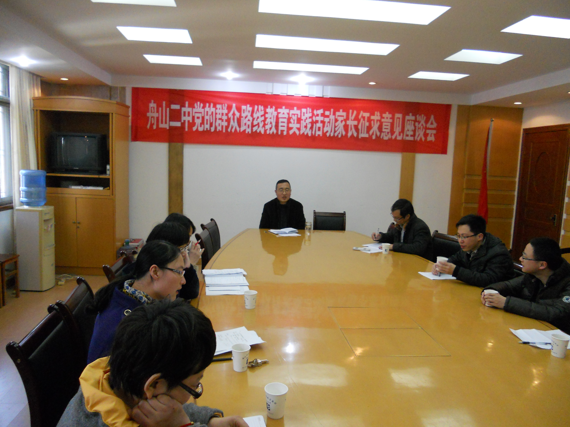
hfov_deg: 65.3
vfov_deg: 51.4
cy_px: 214
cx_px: 285
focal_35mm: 27
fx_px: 445
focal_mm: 4.9
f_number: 3.2
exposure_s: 1/30
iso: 400
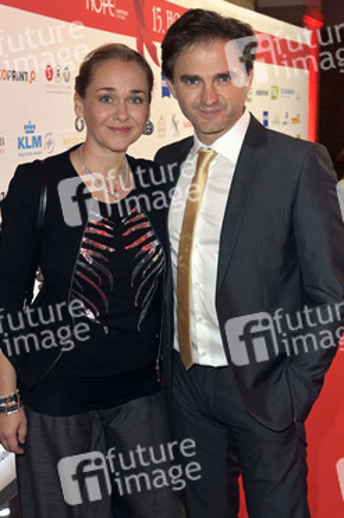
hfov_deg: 31.1
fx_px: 618
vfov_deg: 45.5
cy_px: 263
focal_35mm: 43
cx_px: 170
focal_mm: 40
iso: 1600
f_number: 5.6
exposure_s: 1/160
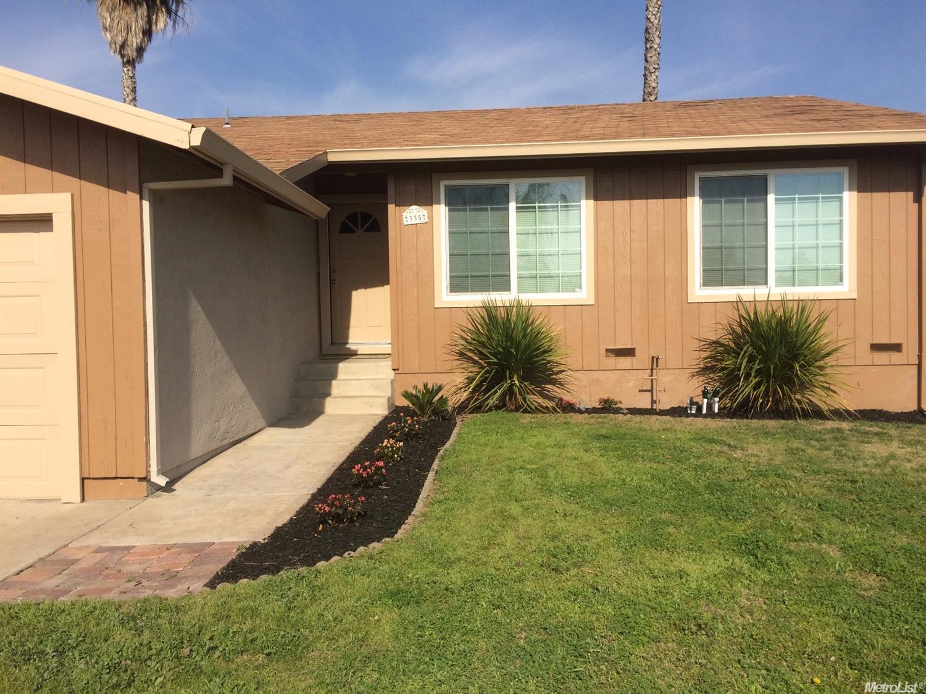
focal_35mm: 29
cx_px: 463
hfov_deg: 61.7
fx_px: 776
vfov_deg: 48.2
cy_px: 347
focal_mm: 4.15
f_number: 2.2
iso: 32
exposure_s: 1/3165
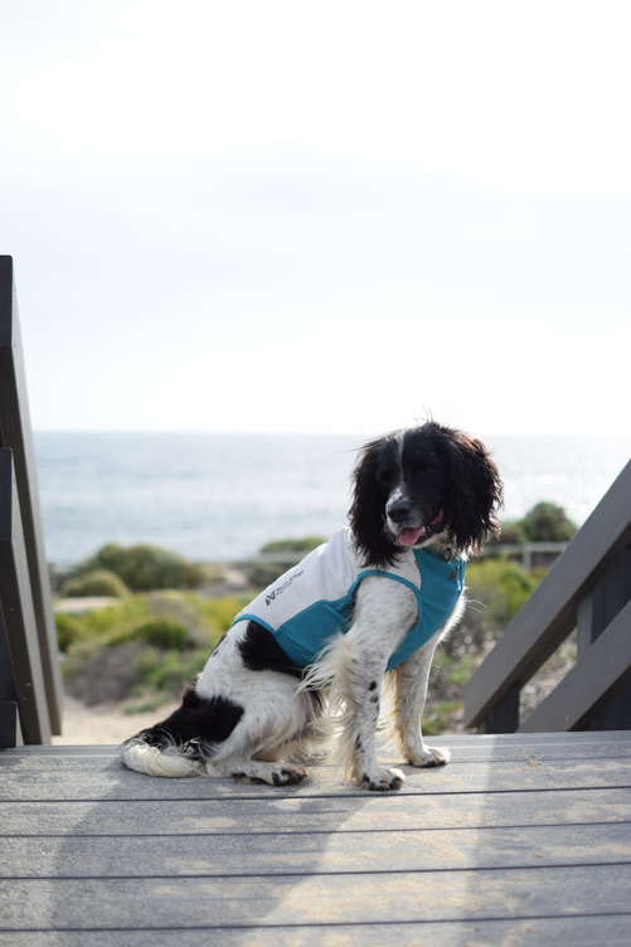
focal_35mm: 52
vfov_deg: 37.9
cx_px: 316
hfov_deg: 25.7
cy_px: 474
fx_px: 1381
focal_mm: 35
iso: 100
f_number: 1.8
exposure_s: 1/1600
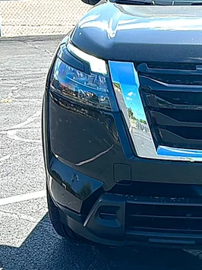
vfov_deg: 25.9
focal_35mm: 75
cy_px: 96
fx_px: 584
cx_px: 249
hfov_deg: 18.5
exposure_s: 1/3378
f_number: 1.78
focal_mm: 6.86
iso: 80
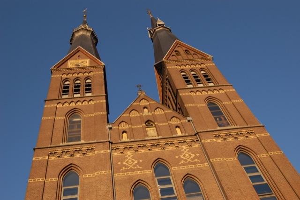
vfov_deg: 34.1
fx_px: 325
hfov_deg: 49.6
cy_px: 100
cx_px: 150
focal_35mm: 39
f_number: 7.1
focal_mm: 26
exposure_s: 1/200
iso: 200
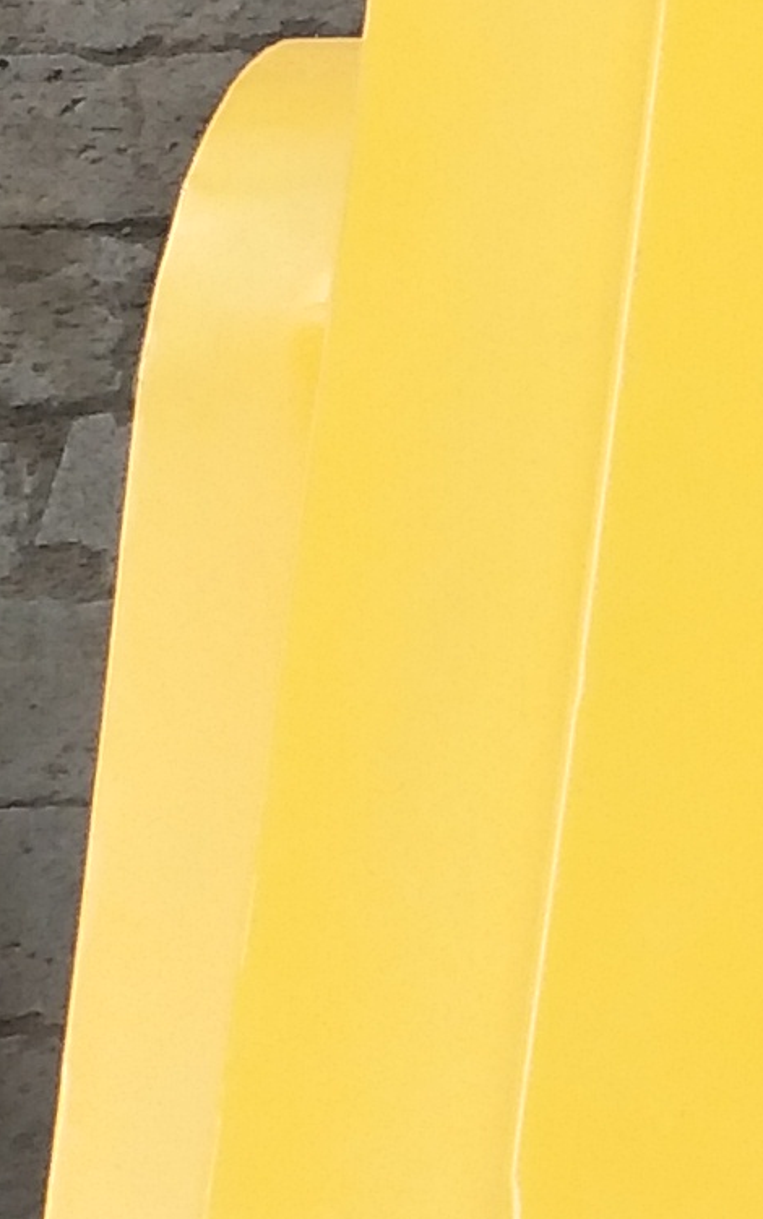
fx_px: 5185
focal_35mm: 156
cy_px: 711
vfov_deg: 13.4
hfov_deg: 7.9
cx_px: 1657
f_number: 1.7
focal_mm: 4.1
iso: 33
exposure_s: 1/189
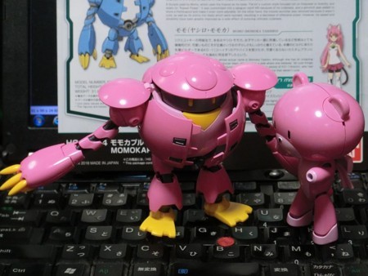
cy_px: 138
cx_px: 184
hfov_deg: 21.3
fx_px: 979
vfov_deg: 16.1
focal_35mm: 92
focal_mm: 16.3
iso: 800
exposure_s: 1/25
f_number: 4.2
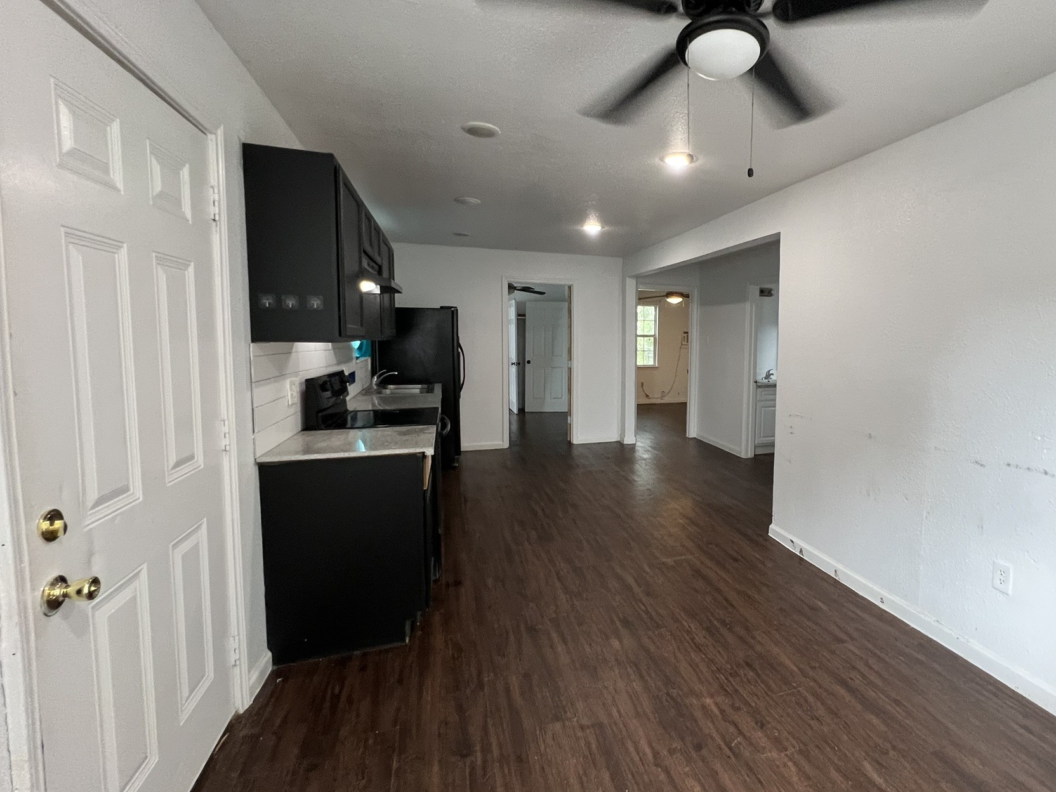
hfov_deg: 93.0
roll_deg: -1.8
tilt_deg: -4.8
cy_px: 383
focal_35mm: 16
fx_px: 488
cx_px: 643
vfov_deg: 78.1
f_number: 1.8
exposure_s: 1/60
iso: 250
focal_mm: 1.57
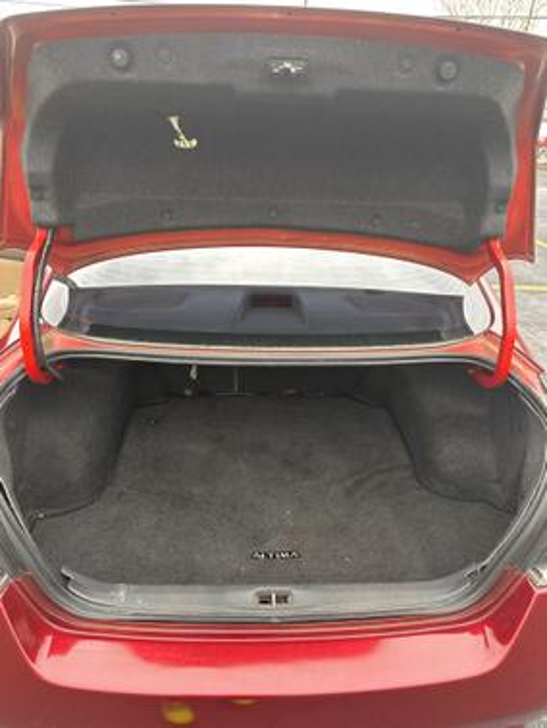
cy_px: 364
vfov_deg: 71.6
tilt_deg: -28.4
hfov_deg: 56.9
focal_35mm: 24
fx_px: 505
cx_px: 274
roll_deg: -4.3
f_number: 1.78
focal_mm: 6.86
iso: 80
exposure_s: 1/309
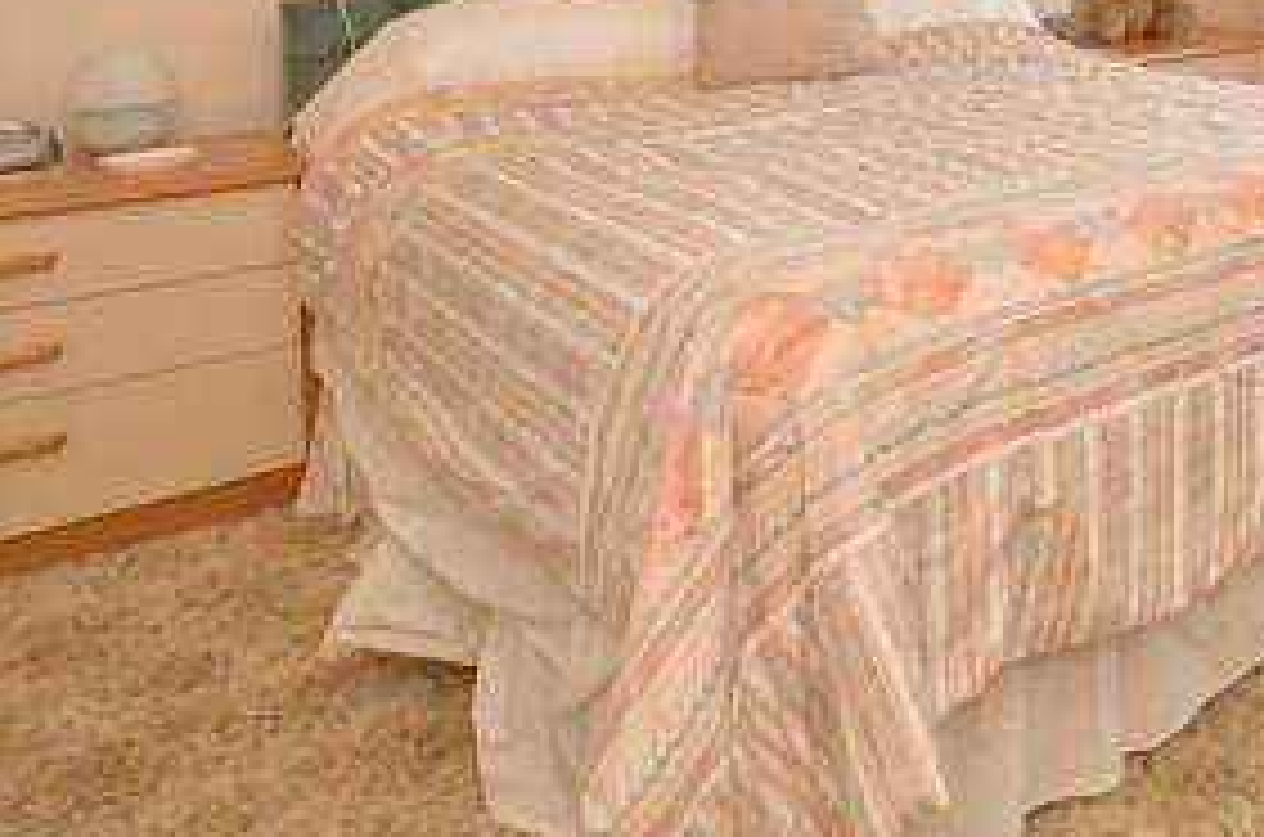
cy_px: -94
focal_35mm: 35
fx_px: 1226
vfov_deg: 32.8
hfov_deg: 44.3
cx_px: 1327
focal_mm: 10
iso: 640
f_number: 9
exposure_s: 1/2.5
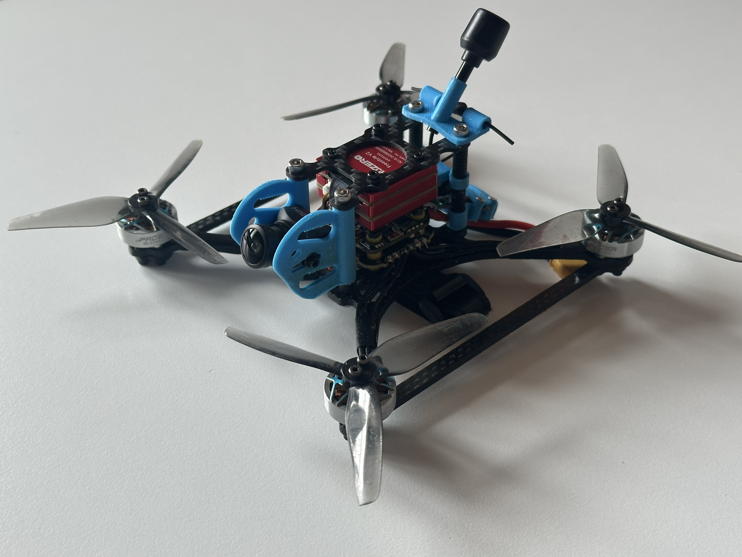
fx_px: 1029
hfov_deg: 39.7
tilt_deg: -37.3
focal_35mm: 48
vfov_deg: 30.3
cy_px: 278
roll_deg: -1.5
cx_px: 371
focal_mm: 6.86
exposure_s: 1/107
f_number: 1.78
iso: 80
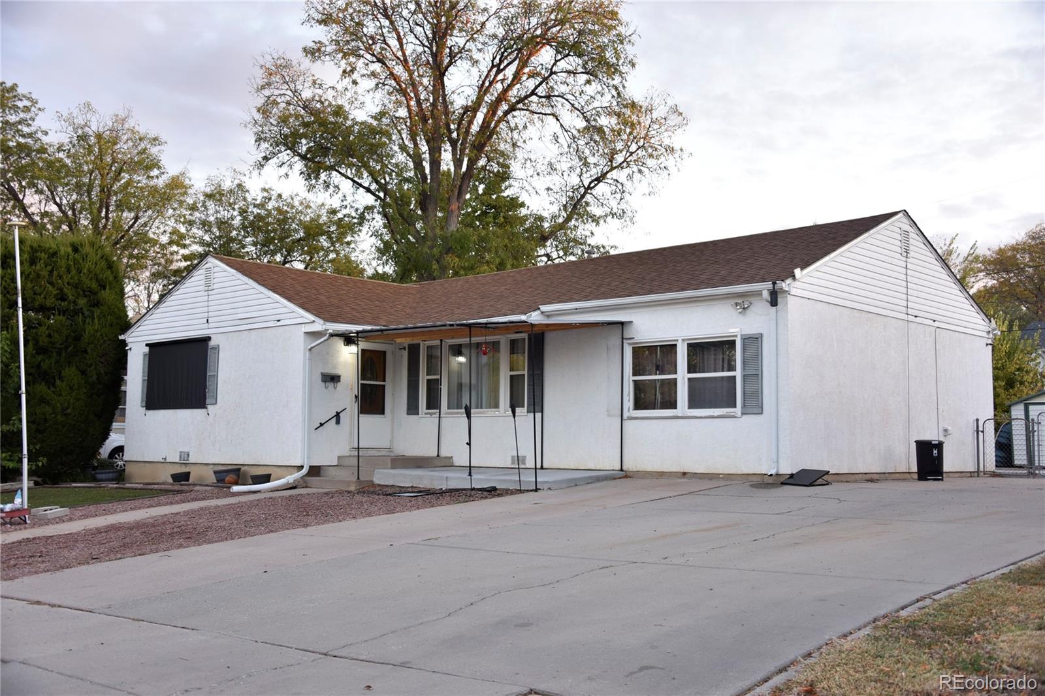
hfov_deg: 50.7
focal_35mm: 38
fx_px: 1103
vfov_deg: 35.0
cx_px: 522
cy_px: 348
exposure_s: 1/60
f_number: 4.5
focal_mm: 38
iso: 320
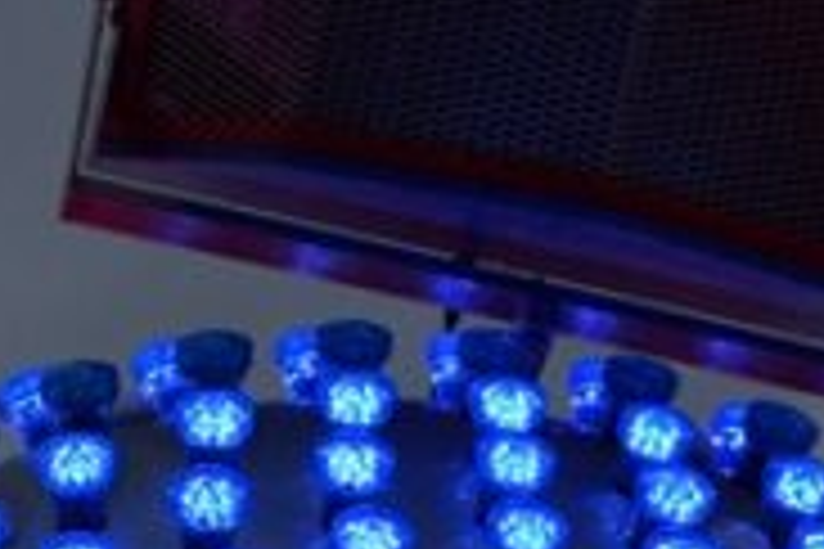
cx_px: -32
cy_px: 1100
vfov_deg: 7.2
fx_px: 4234
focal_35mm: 185
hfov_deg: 11.0
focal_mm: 22
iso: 400
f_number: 6.3
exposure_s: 1/160
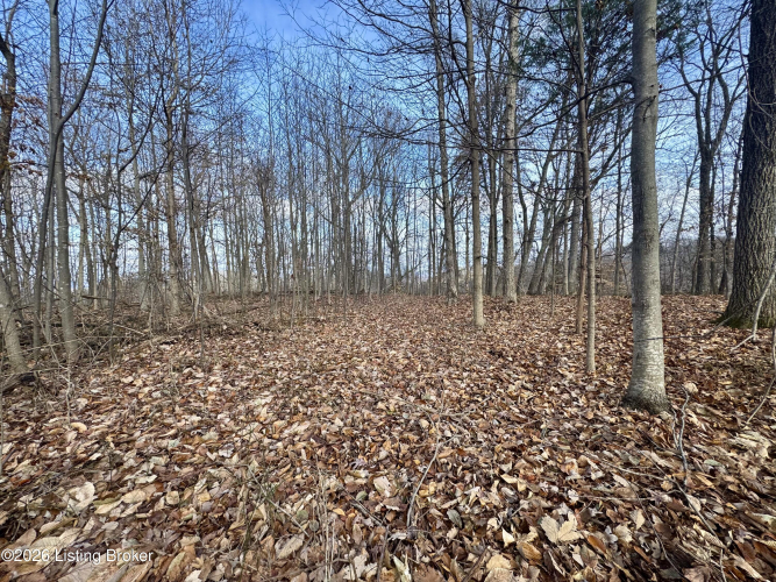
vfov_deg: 85.7
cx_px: 388
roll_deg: +1.4
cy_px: 291
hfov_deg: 102.1
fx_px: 314
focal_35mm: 14
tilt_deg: -4.1
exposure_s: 1/403
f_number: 2.2
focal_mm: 2.22
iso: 40
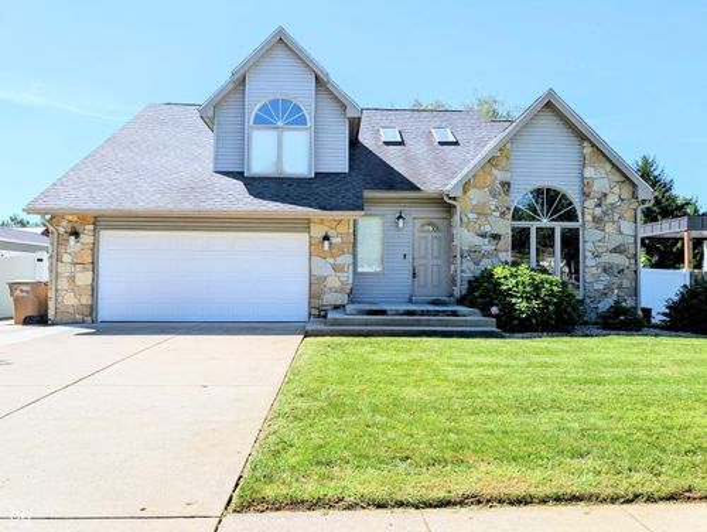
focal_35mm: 24
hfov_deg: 71.5
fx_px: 491
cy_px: 266
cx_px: 354
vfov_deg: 56.9
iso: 22
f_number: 1.68
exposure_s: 1/1045
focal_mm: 6.9
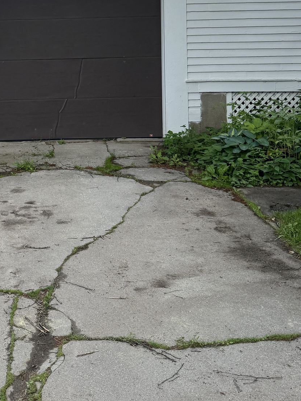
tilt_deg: -1.5
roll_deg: +1.7
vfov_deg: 36.0
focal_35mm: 50
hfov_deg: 28.6
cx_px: 72
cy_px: 44
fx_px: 580
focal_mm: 6.76
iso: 80
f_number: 1.78
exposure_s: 1/2252
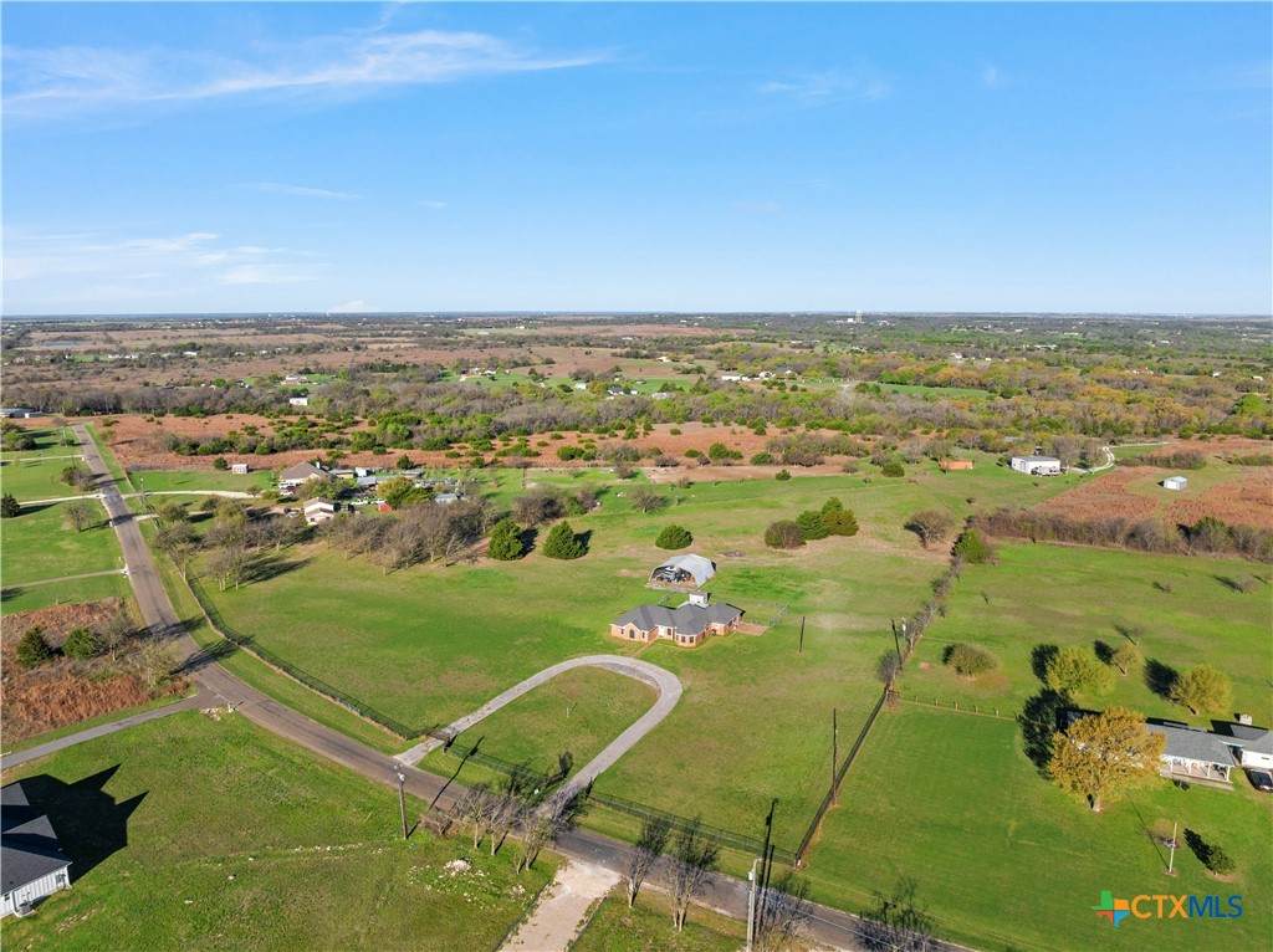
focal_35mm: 24
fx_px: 882
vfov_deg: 56.7
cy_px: 476
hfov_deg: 71.6
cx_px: 636
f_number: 2.8
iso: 110
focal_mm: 12.29
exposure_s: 1/2500
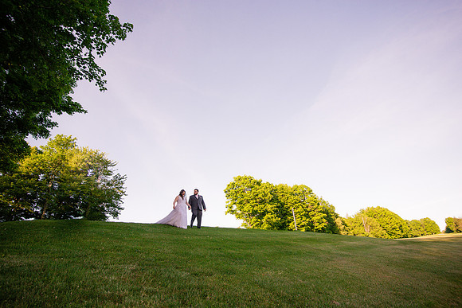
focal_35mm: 19
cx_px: 231
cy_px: 154
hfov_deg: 86.9
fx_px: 244
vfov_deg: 64.6
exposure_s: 1/1250
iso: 500
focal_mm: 19
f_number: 6.3
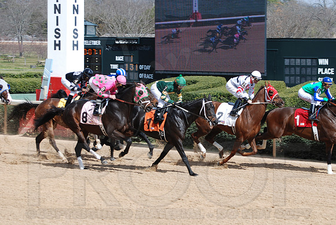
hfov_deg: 14.8
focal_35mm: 138
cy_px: 112
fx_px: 1289
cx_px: 168
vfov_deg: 10.0
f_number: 5.6
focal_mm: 92
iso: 125
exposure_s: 1/500
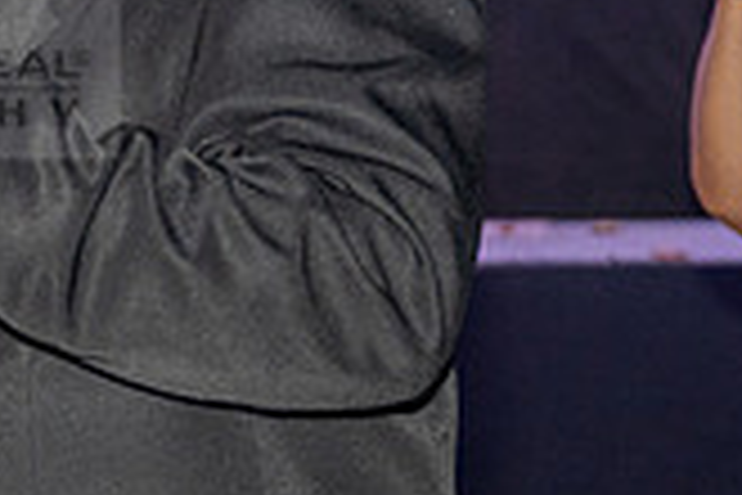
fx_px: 5070
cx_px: -261
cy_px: 52
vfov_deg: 5.6
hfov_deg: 8.2
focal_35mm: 246
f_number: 6
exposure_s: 1/160
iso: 2000
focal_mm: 70
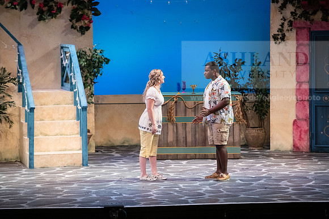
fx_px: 1554
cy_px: 110
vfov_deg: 8.1
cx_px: 164
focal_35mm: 170
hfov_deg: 12.1
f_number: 3.2
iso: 3200
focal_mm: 170
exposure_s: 1/500
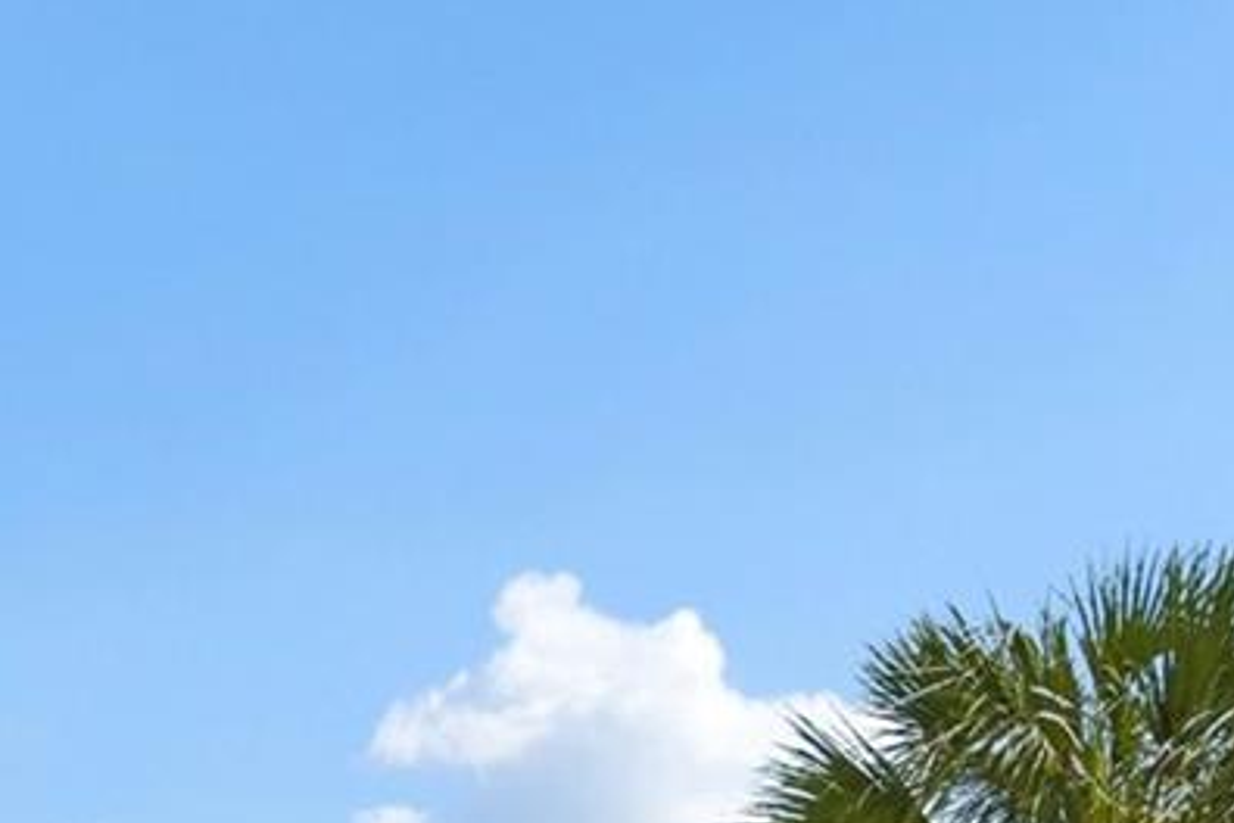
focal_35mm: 89
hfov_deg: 18.8
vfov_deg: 13.7
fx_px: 3050
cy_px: 1503
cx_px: -851
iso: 400
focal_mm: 22
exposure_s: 1/2500
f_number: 8
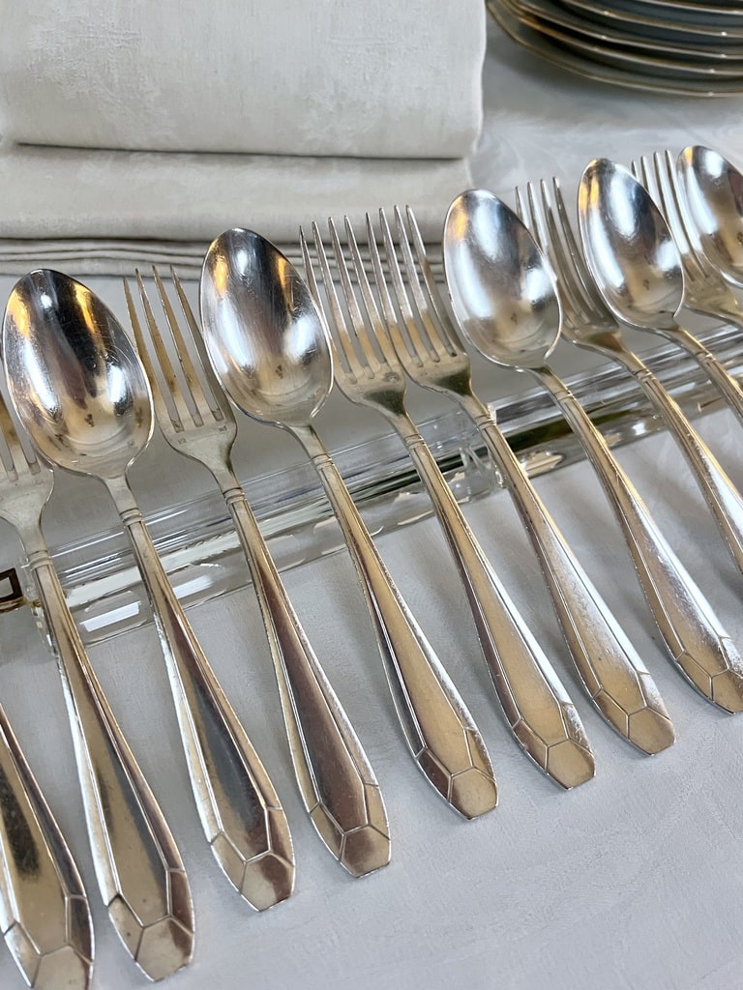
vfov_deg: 67.3
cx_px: 372
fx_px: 744
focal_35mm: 26
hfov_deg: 53.1
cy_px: 495
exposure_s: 1/50
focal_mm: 5.7
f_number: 1.5
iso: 200
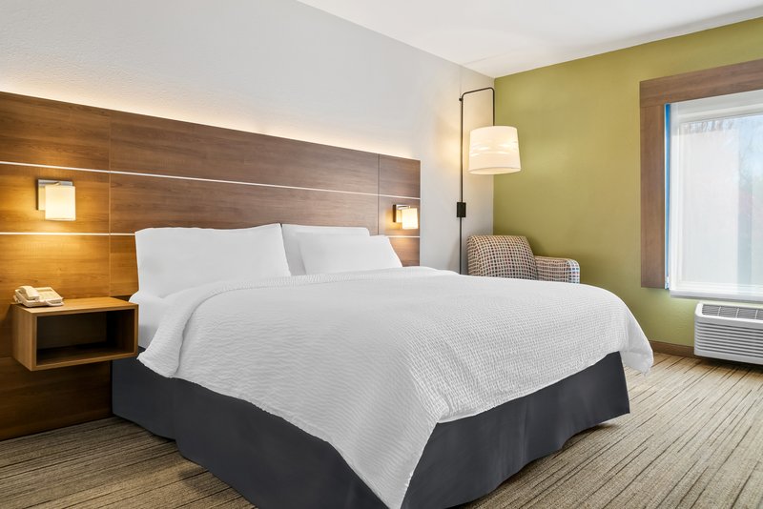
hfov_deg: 73.7
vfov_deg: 53.2
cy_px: 254
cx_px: 382
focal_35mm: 24
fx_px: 509
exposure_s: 1/3
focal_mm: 24
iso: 400
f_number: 10
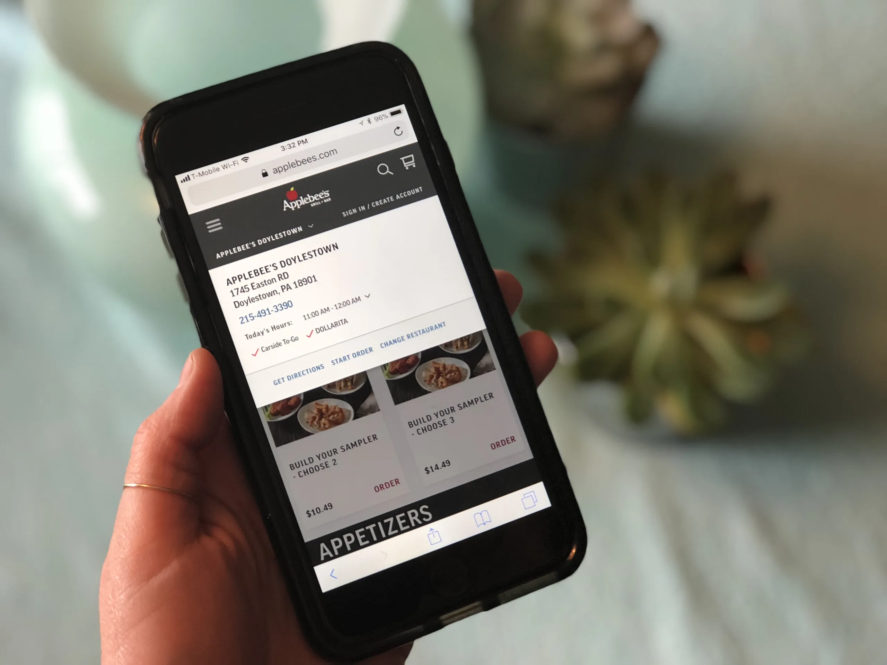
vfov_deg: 25.7
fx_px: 1461
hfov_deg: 33.8
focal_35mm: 57
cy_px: 332
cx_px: 444
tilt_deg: -62.9
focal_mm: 6.6
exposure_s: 1/60
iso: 200
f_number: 2.8
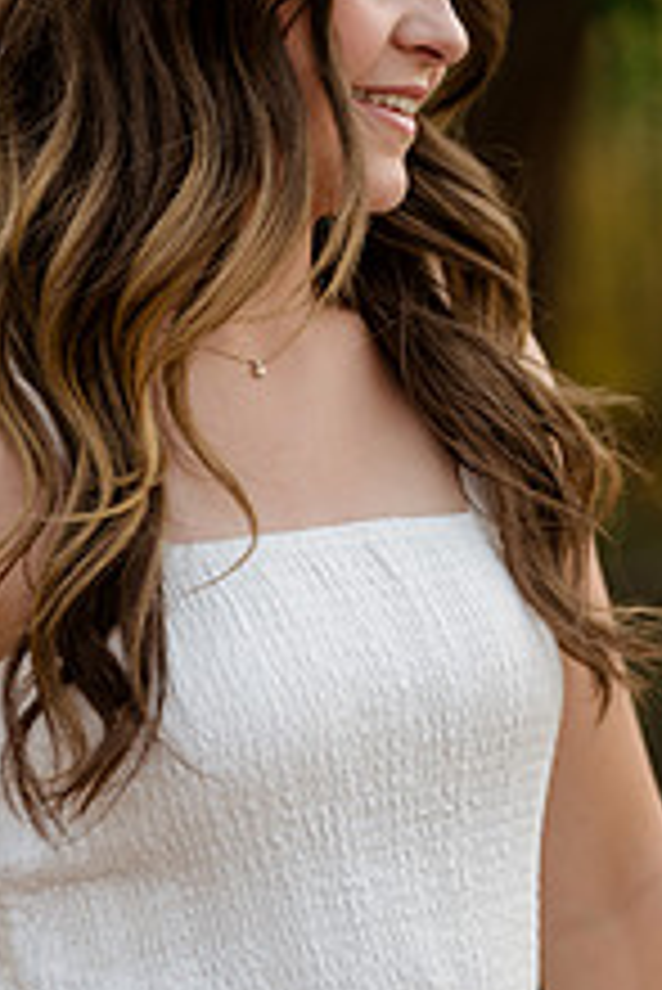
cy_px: 662
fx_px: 6582
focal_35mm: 239
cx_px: 585
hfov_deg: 5.7
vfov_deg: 8.6
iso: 125
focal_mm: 117
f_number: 2.8
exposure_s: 1/320
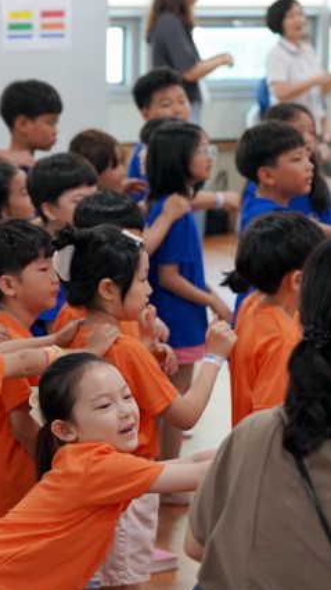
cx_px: 263
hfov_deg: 7.8
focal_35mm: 155
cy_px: 314
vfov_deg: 13.9
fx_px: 2423
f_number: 4
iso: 1250
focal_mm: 70
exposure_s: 1/160
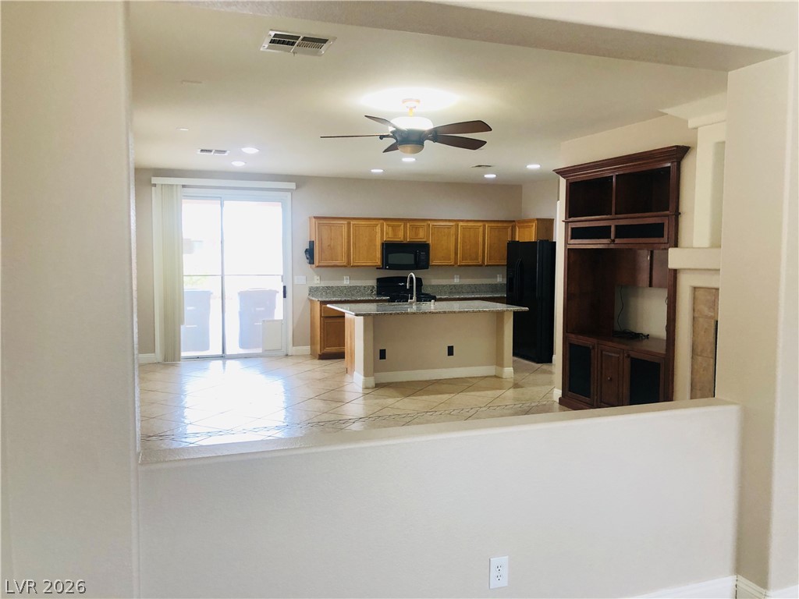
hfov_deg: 63.4
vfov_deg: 49.7
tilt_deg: -5.1
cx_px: 400
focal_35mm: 28
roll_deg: +0.2
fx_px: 646
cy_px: 300
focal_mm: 4
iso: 32
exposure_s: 1/30
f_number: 1.8
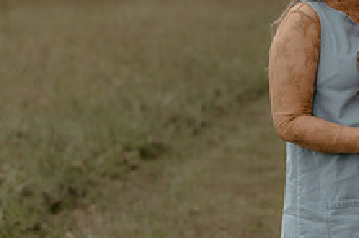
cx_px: 398
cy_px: 106
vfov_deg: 6.1
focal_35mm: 224
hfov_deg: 9.1
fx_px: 2230
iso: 125
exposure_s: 1/640
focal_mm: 85
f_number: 2.8
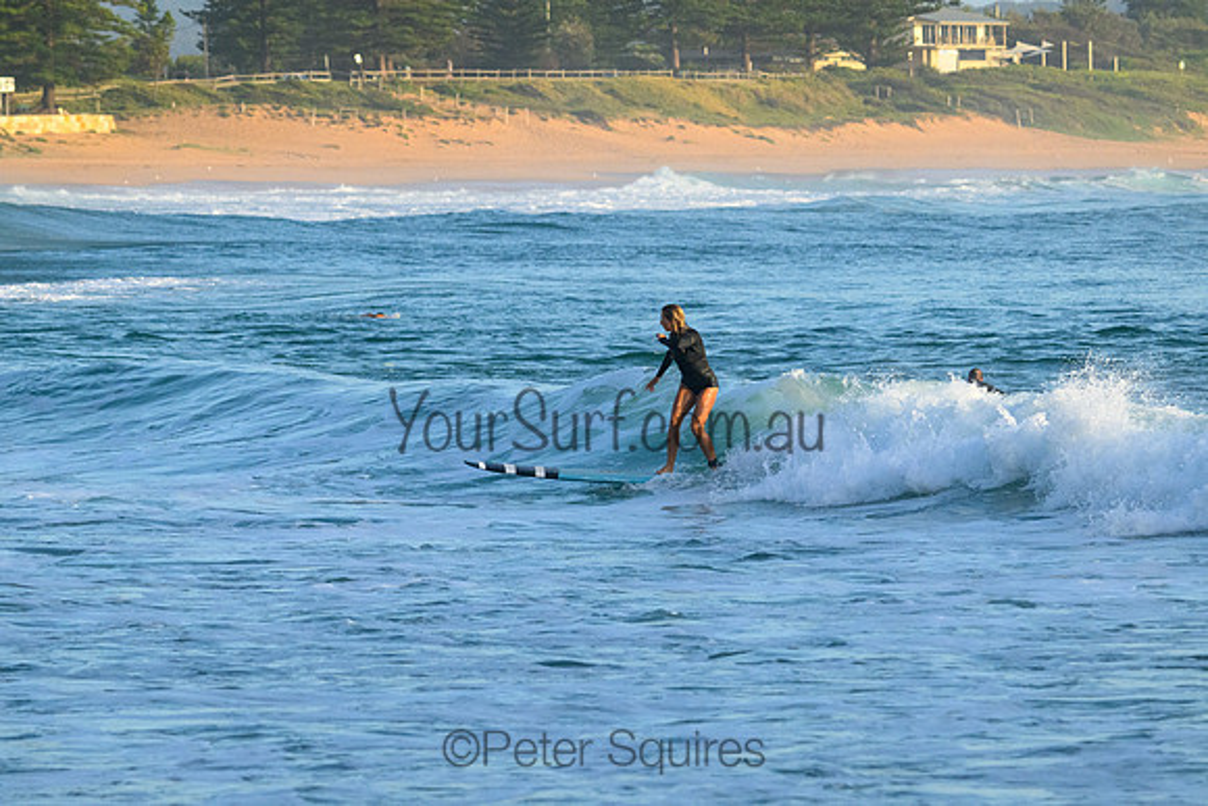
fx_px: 11411
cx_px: 604
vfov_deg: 4.0
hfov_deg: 6.1
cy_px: 403
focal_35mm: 340
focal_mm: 340
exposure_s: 1/2000
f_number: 11
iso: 3200
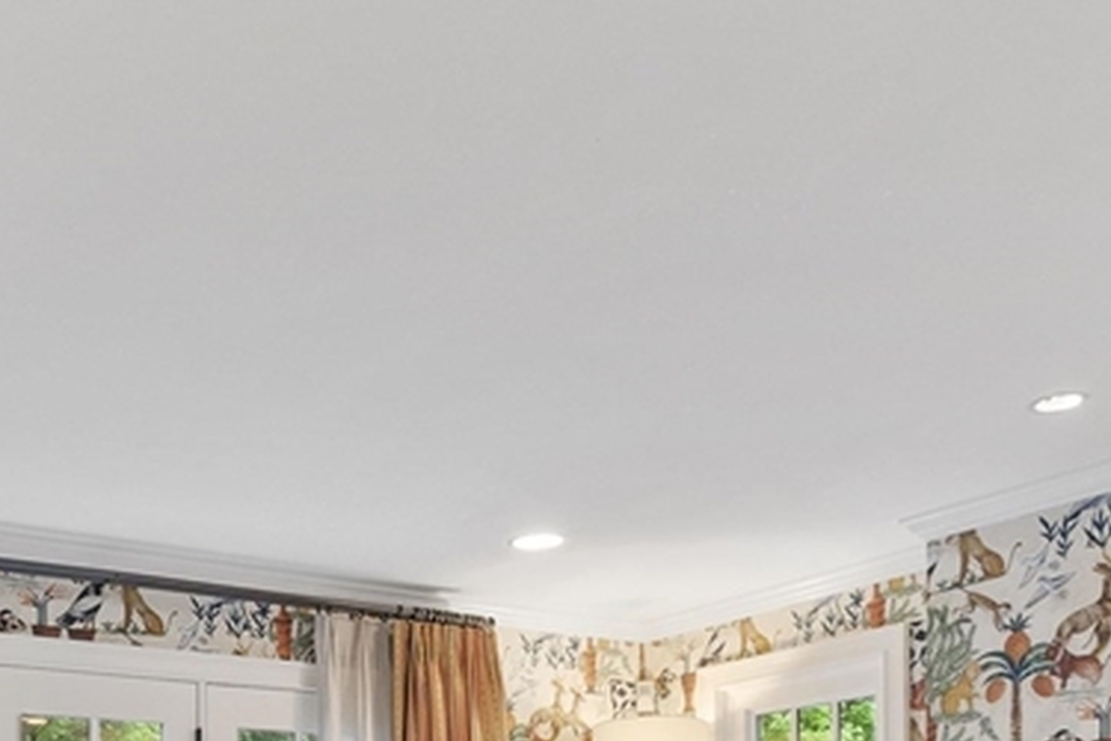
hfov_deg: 46.5
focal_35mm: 41
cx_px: 350
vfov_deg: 28.3
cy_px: 897
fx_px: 1265
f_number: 8
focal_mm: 10
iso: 320
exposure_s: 1.6
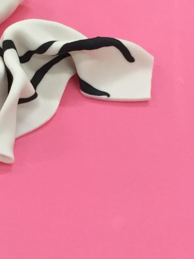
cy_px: 314
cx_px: -47
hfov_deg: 11.2
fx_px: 972
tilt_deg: -59.7
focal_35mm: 130
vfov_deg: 14.7
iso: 100
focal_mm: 4.15
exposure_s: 1/33
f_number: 2.2
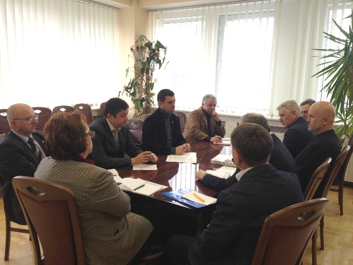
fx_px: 337
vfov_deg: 42.9
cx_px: 176
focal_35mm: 33
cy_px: 132
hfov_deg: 55.4
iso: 64
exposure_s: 1/50
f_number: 2.4
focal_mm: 4.12
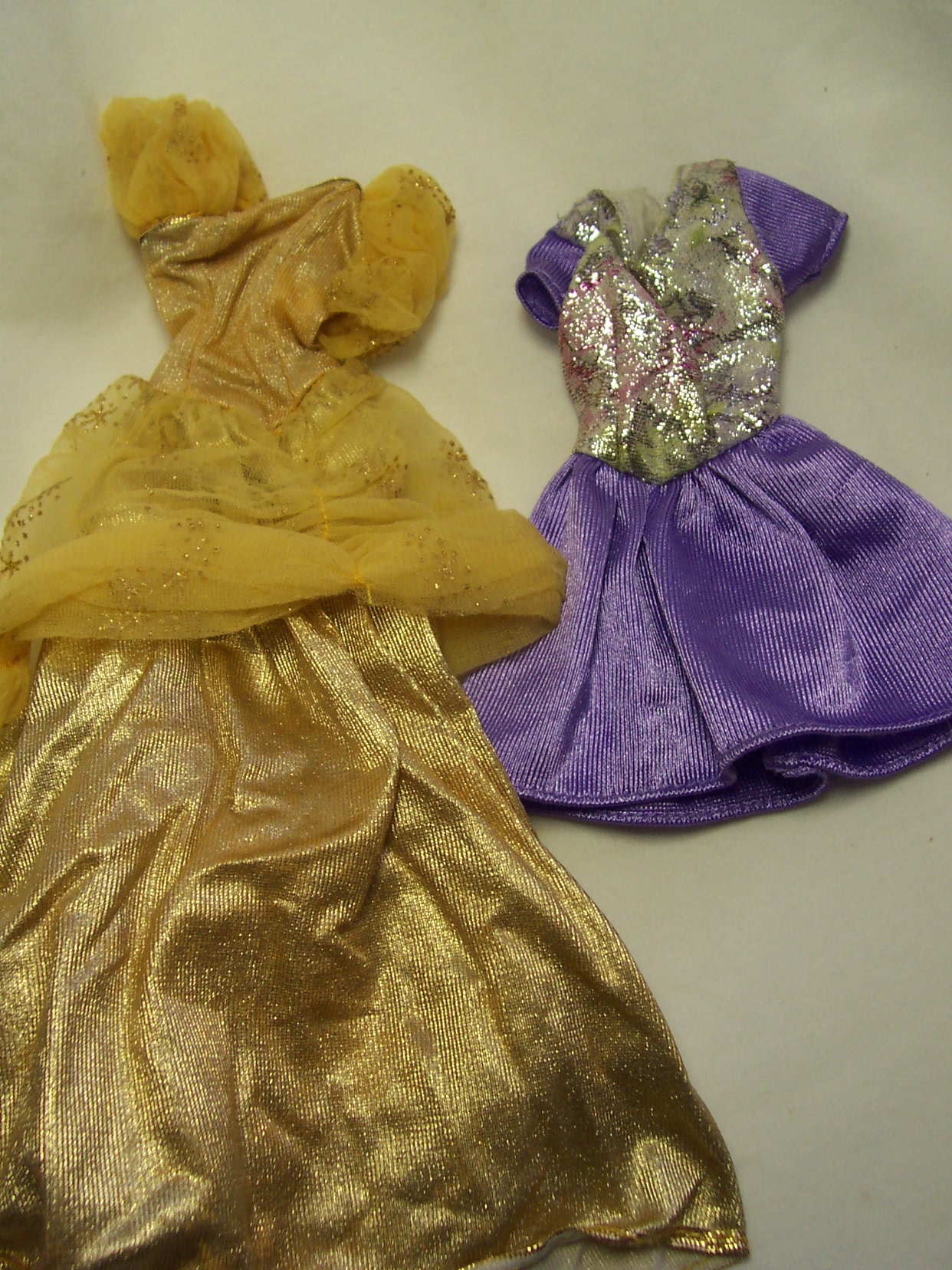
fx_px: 1357
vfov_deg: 50.1
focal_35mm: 37
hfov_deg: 38.7
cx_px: 476
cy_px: 635
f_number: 2.8
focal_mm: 5.6
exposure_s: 1/90
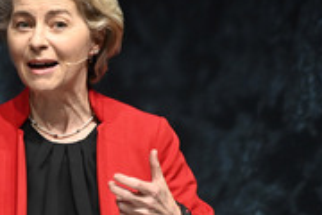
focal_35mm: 1251
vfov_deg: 1.1
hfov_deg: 1.6
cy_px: 158
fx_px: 11189
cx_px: 46
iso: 8000
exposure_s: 1/320
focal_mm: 500
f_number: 5.6
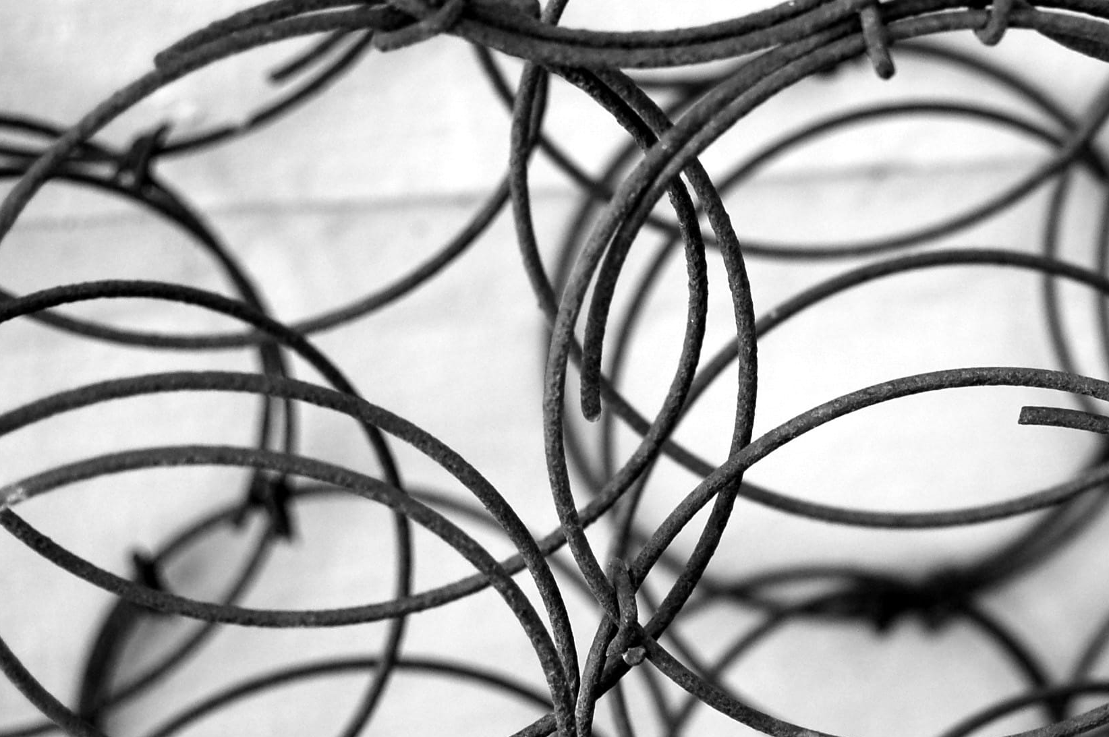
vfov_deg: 9.1
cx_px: 968
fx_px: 4645
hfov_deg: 13.5
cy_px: 378
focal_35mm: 151
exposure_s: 1/100
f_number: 5.6
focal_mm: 55
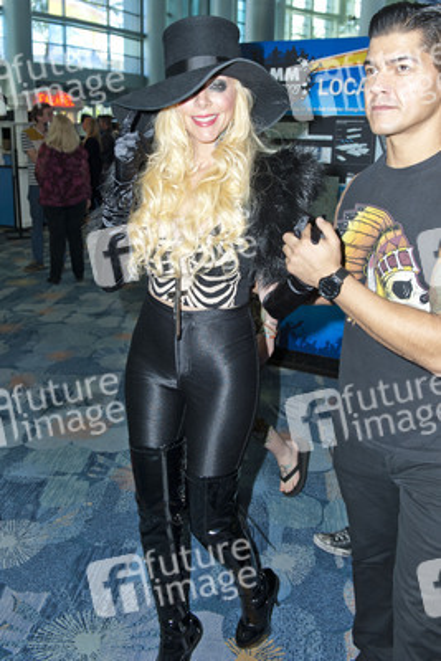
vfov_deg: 63.6
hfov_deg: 45.0
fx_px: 532
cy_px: 330
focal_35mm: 29
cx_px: 220
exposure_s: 1/320
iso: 500
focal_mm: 29
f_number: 5
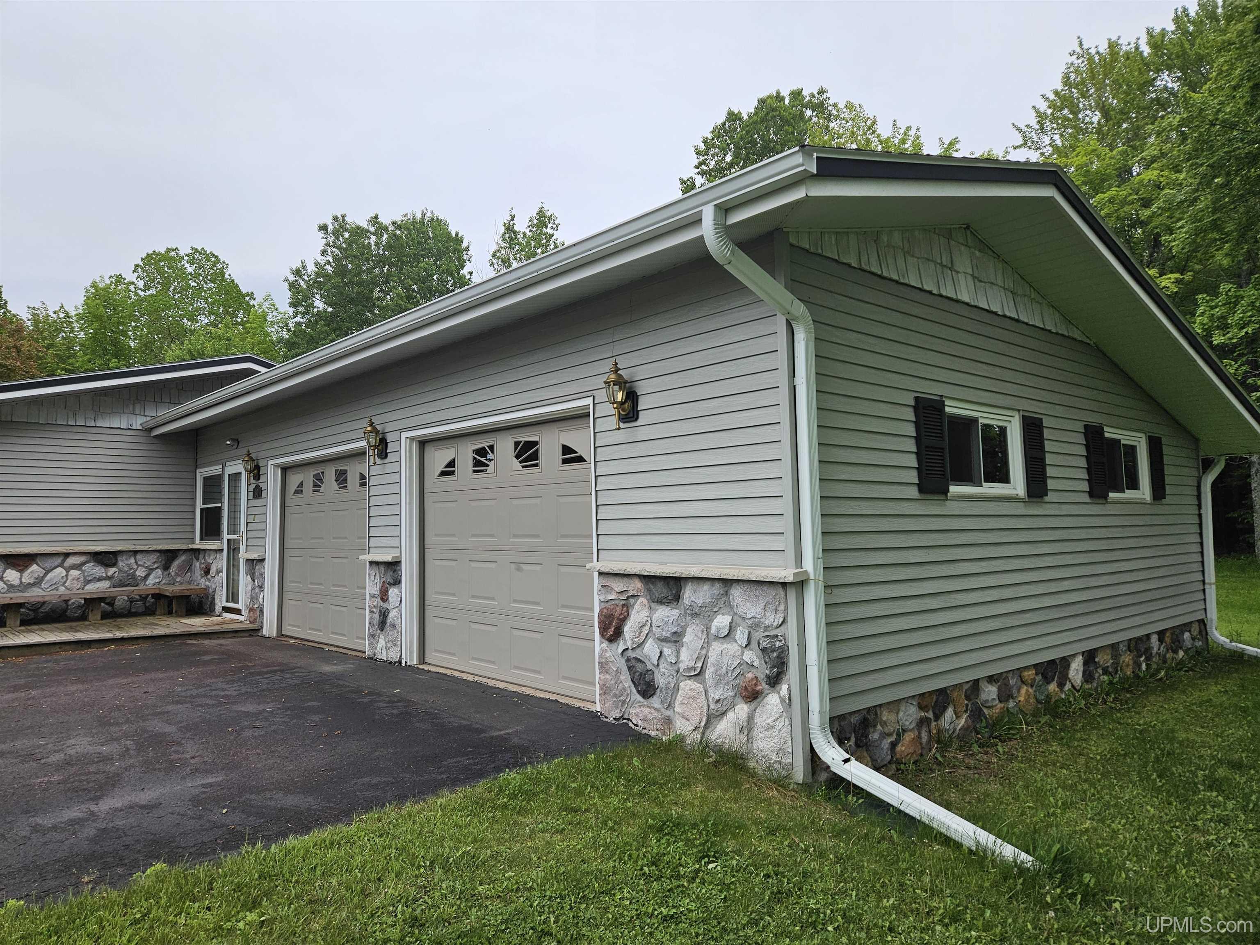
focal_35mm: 23
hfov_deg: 73.9
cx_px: 630
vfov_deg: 58.9
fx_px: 837
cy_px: 472
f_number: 1.8
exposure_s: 1/1480
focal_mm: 5.4
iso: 32
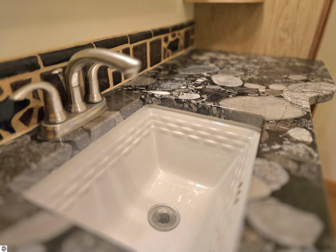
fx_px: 223
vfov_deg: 58.9
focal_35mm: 23
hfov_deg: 73.9
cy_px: 126
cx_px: 168
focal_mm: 6.3
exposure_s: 1/120
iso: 320
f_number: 1.7
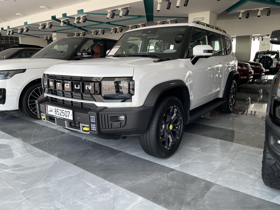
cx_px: 140
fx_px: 210
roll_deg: +0.1
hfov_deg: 67.3
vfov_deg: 53.1
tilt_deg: -12.3
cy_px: 105
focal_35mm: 26
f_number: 1.6
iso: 32
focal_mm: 4.2
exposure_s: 1/384
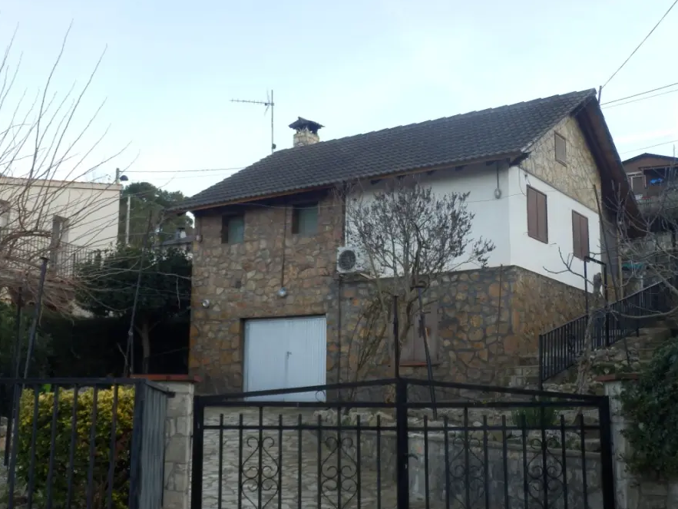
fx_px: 999
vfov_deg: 28.6
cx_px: 339
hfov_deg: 37.5
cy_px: 269
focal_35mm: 51
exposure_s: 1/125
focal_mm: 7.9
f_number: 4.2
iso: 80
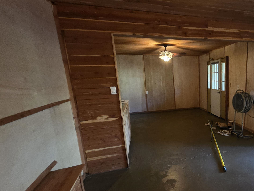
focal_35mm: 21
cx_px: 197
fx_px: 154
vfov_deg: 63.1
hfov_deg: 72.2
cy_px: 111
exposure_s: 1/40
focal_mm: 2.2
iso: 1000
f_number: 1.9
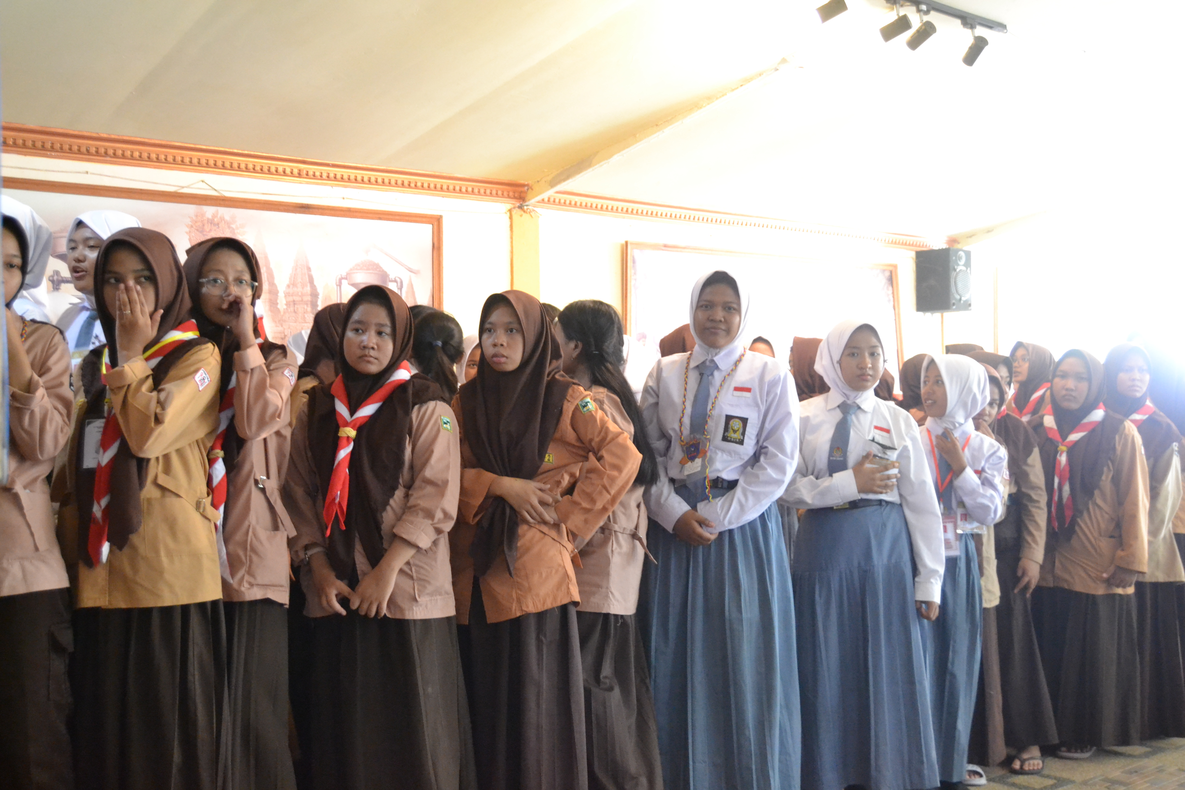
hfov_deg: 53.1
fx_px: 1185
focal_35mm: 36
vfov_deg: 36.9
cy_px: 395
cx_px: 592
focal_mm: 24
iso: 3200
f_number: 3.8
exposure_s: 1/40
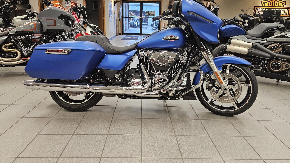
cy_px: 62
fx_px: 200
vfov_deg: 44.0
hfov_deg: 71.9
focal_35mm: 26
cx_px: 145
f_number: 1.7
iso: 250
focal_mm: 6.3
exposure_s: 1/120
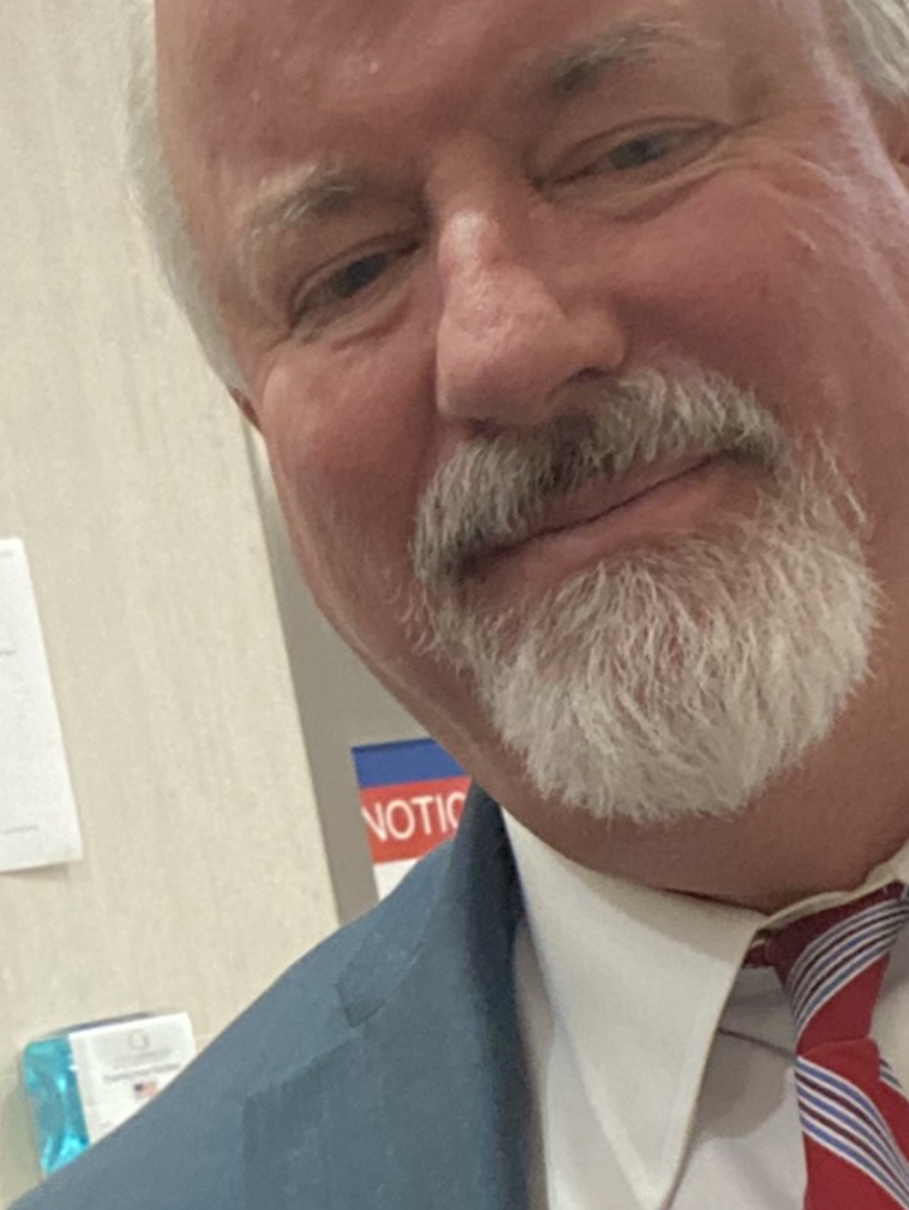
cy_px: 773
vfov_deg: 22.4
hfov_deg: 16.8
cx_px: 168
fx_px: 3044
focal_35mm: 87
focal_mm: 2.71
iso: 320
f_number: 2.2
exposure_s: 1/60
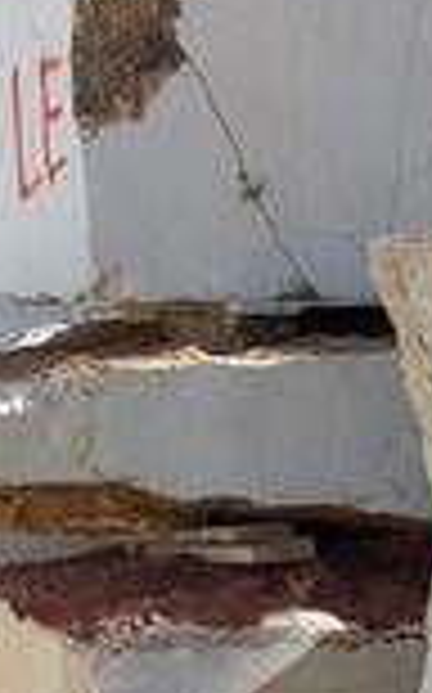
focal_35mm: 99
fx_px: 1868
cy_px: 585
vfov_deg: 20.7
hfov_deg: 12.6
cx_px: 626
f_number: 1.8
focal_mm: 5.23
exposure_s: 1/742
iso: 32
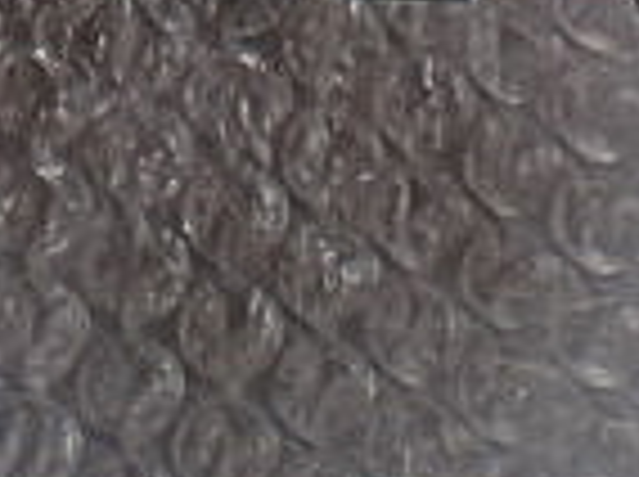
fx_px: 2912
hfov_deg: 12.5
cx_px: 428
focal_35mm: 158
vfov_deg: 8.8
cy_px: -500
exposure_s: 1/100
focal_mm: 6.3
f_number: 3.1
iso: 64
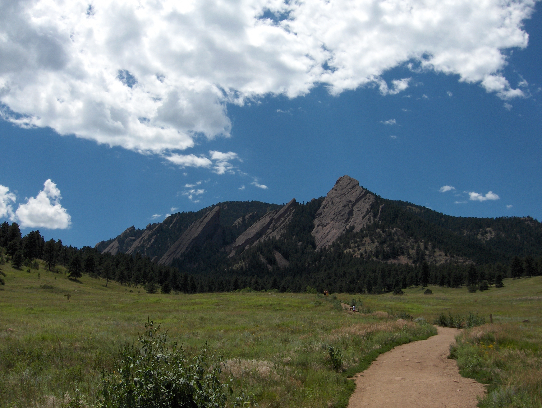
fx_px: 612
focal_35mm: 39
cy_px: 204
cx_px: 271
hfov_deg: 47.8
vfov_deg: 36.9
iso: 100
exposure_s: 1/1266
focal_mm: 8
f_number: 4.8
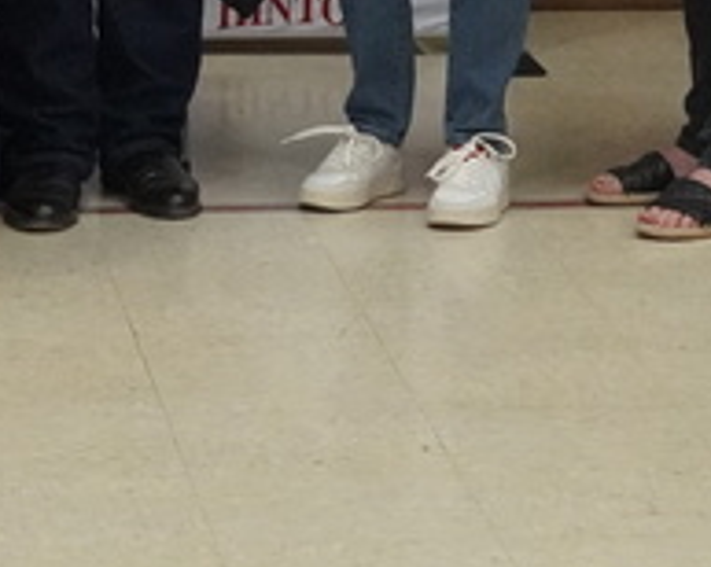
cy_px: -573
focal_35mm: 246
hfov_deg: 7.8
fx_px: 5182
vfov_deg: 6.1
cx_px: 92
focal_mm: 33
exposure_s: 1/160
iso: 3200
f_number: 4.5
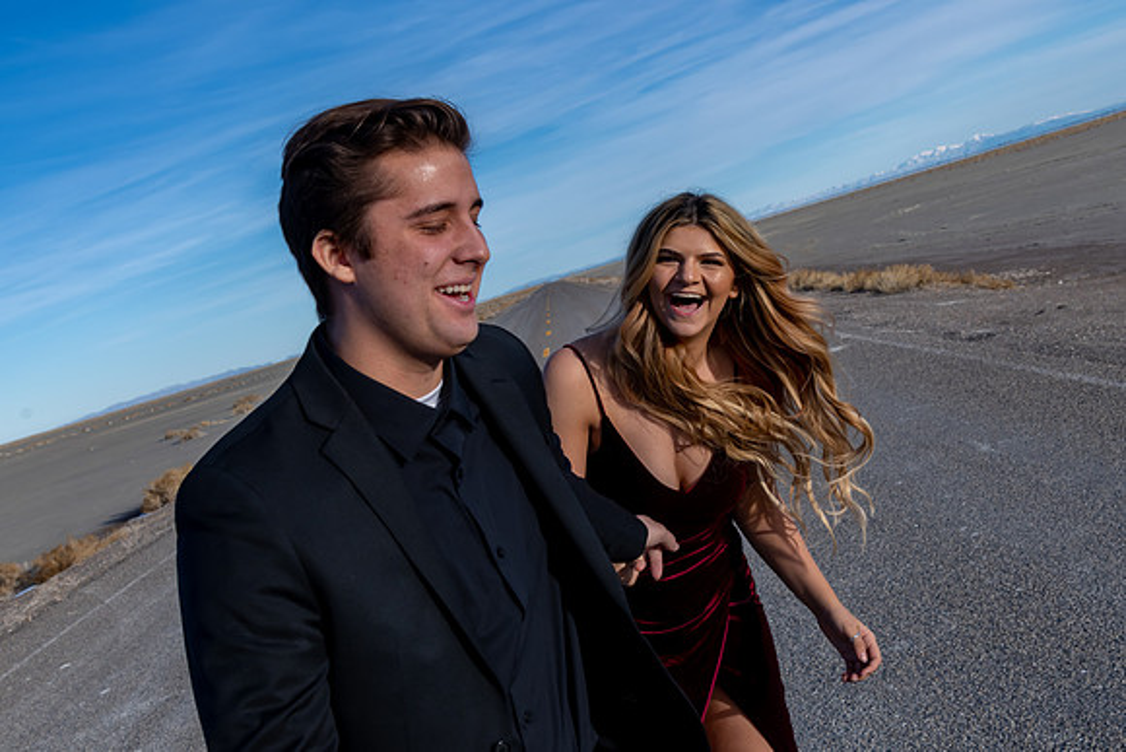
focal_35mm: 47
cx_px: 563
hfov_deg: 41.8
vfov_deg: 28.6
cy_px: 360
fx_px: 1474
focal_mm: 35
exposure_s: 1/400
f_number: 9
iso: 200
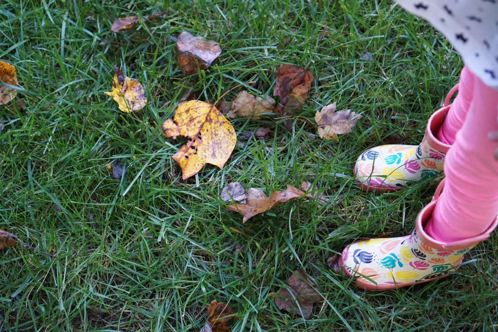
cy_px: 166
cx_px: 249
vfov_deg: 25.8
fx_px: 726
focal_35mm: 52
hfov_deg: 37.9
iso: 2000
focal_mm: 35
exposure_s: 1/500
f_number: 2.8
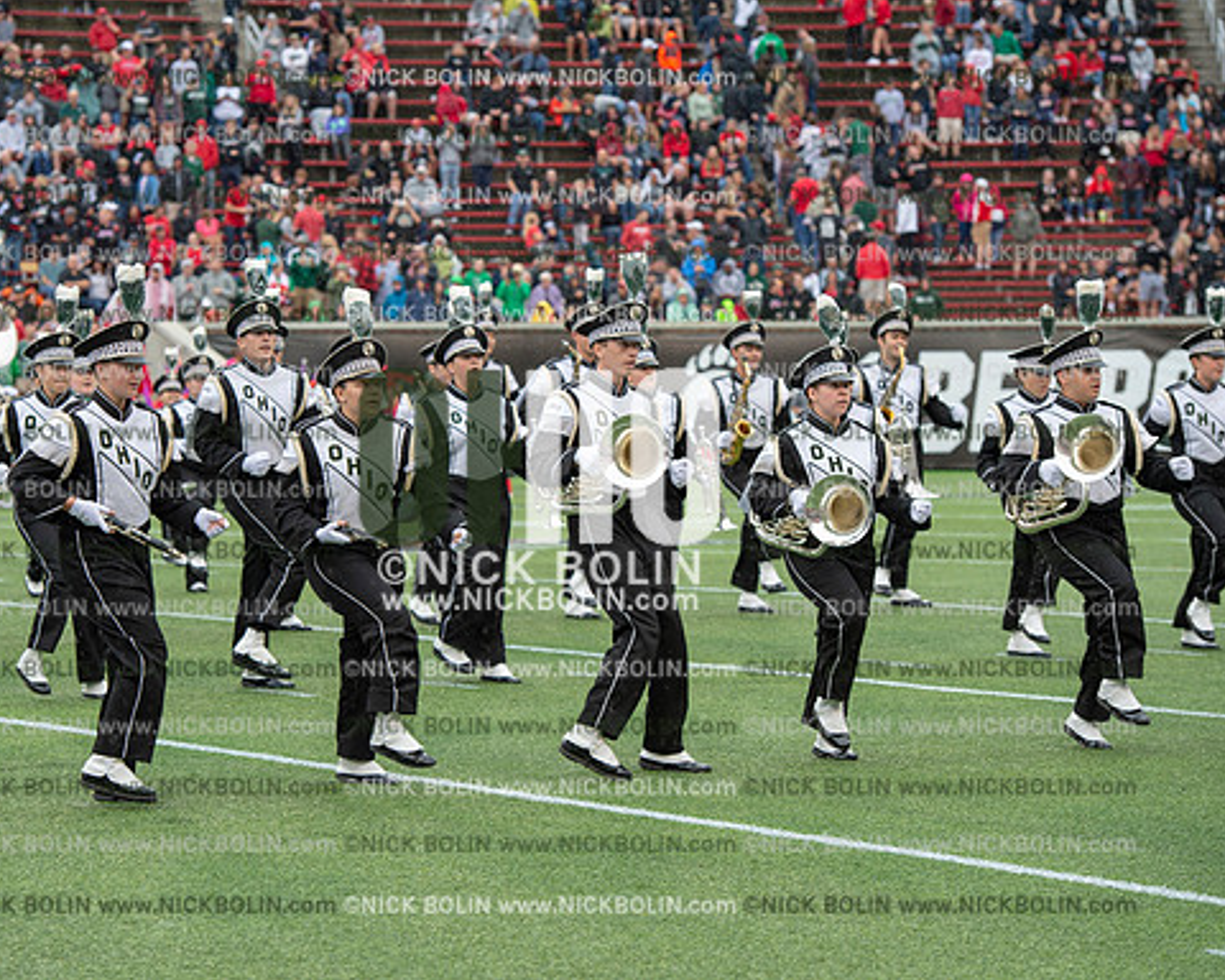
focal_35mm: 127
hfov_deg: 15.2
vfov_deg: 12.1
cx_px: 538
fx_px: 4604
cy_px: 490
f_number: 4
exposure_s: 1/500
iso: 400
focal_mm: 112
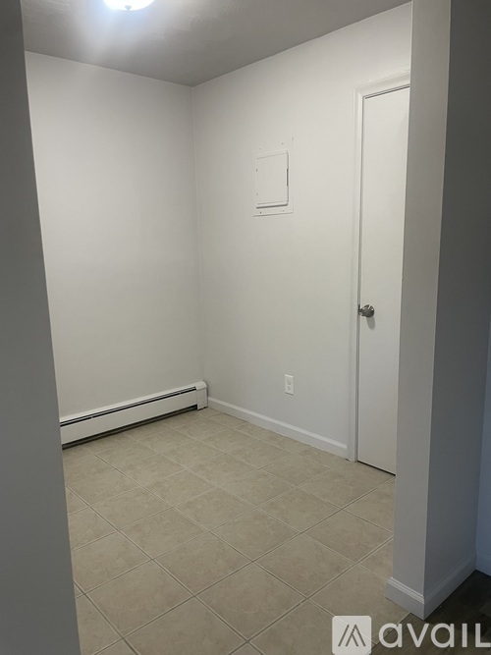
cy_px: 328
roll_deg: +1.3
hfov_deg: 53.0
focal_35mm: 26
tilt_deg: -9.0
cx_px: 246
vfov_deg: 67.3
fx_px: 492
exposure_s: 1/60
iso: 125
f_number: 1.6
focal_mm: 4.2
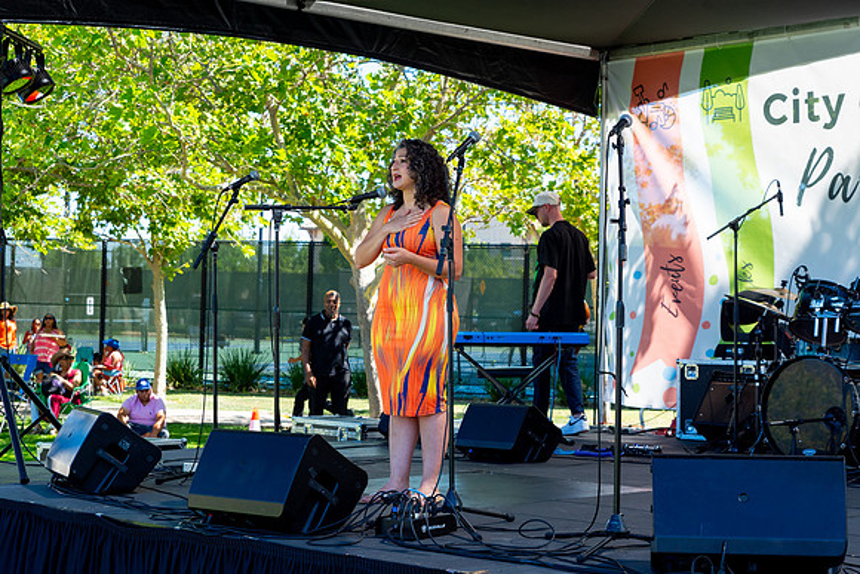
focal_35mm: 70
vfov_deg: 19.5
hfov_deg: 28.8
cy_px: 287
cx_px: 430
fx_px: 1673
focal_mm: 70
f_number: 5.6
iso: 320
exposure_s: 1/640
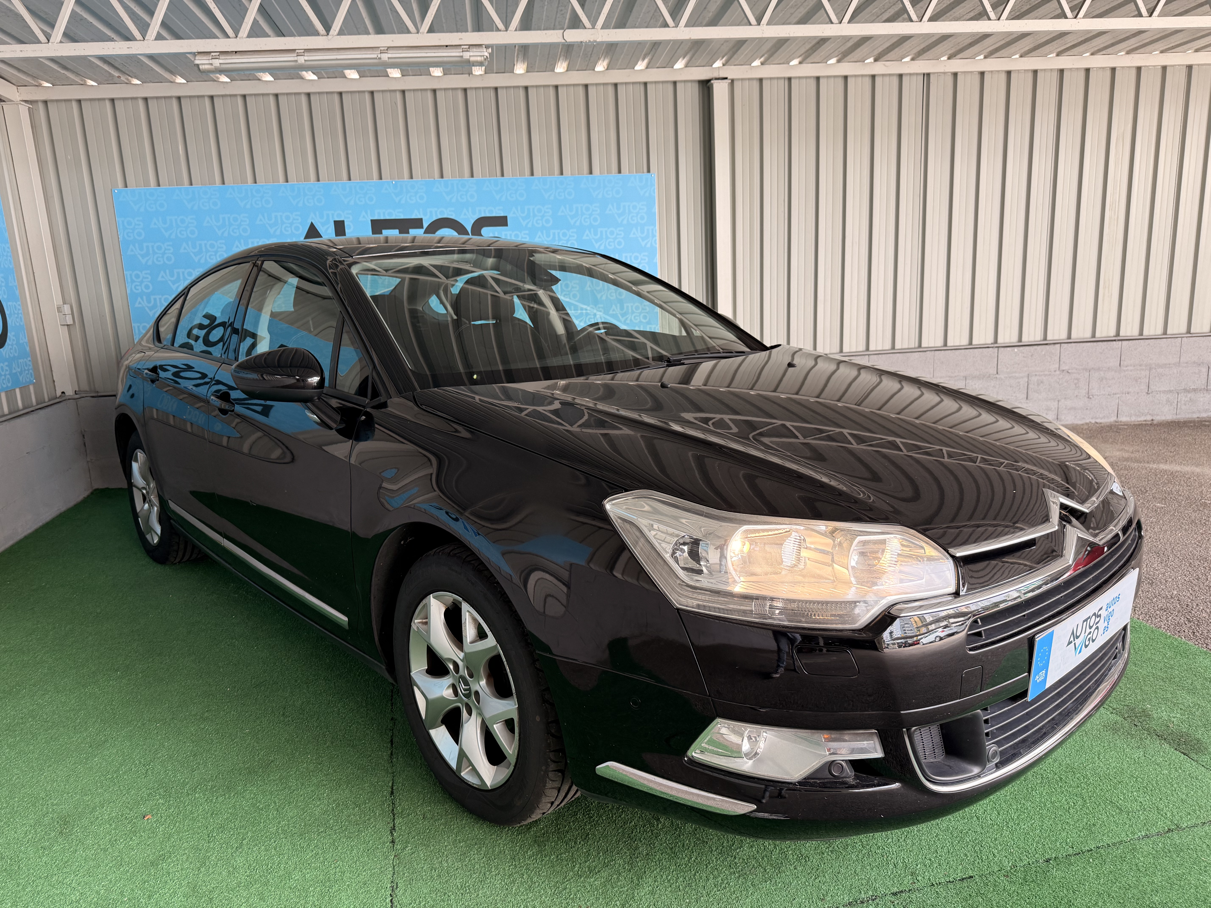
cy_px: 454
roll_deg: +3.3
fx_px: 840
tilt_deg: -10.9
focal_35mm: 24
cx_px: 606
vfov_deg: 56.8
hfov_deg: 71.6
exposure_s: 1/178
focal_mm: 6.76
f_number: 1.78
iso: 125
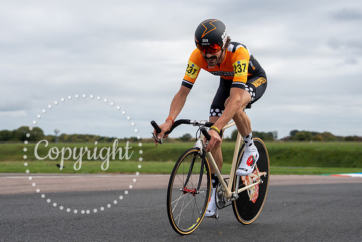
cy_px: 104
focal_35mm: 78
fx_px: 784
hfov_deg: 26.0
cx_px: 159
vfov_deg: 17.5
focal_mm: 58
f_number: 3.5
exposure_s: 1/1000
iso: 100
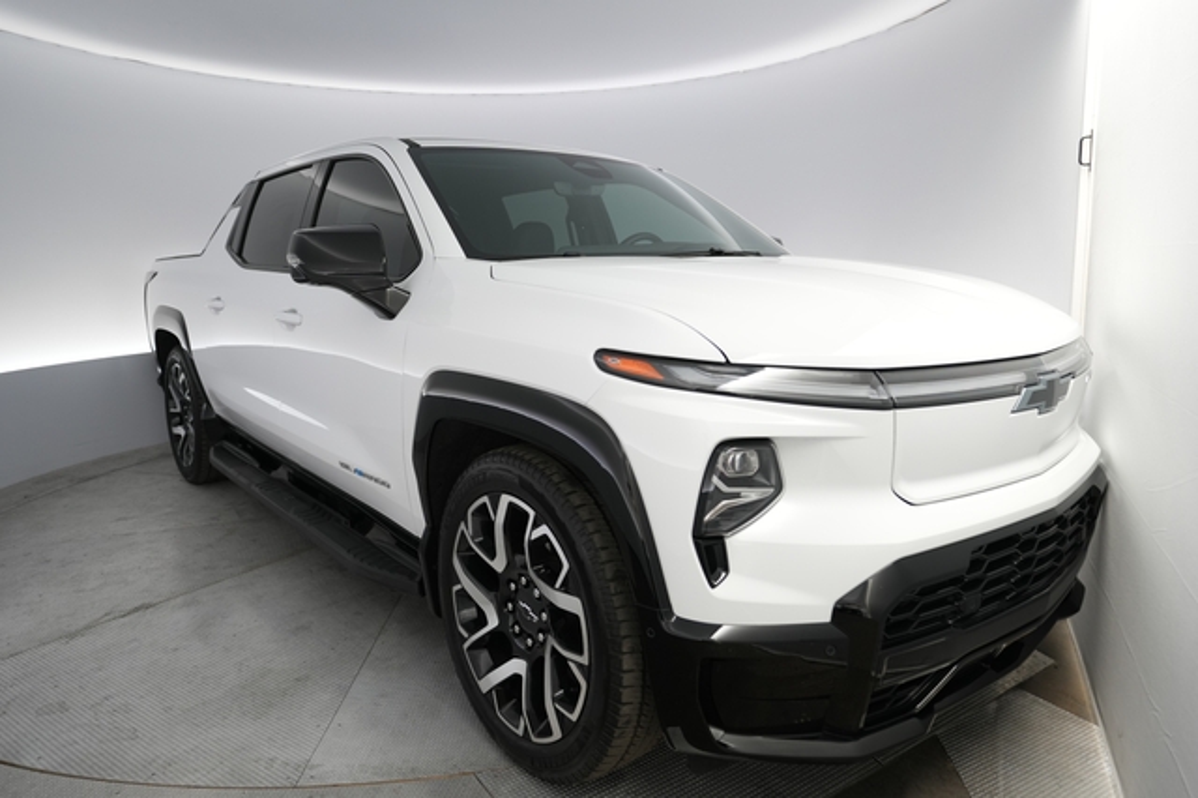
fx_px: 765
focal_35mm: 23
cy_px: 399
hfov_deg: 76.1
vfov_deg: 55.1
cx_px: 599
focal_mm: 23
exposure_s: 1/60
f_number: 2.8
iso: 400
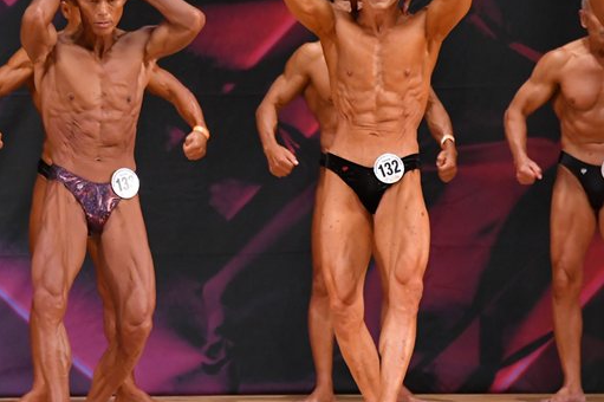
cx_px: 306
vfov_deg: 3.2
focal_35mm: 432
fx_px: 7243
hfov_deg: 4.8
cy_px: 179
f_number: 5.6
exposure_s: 1/400
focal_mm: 190
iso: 5000
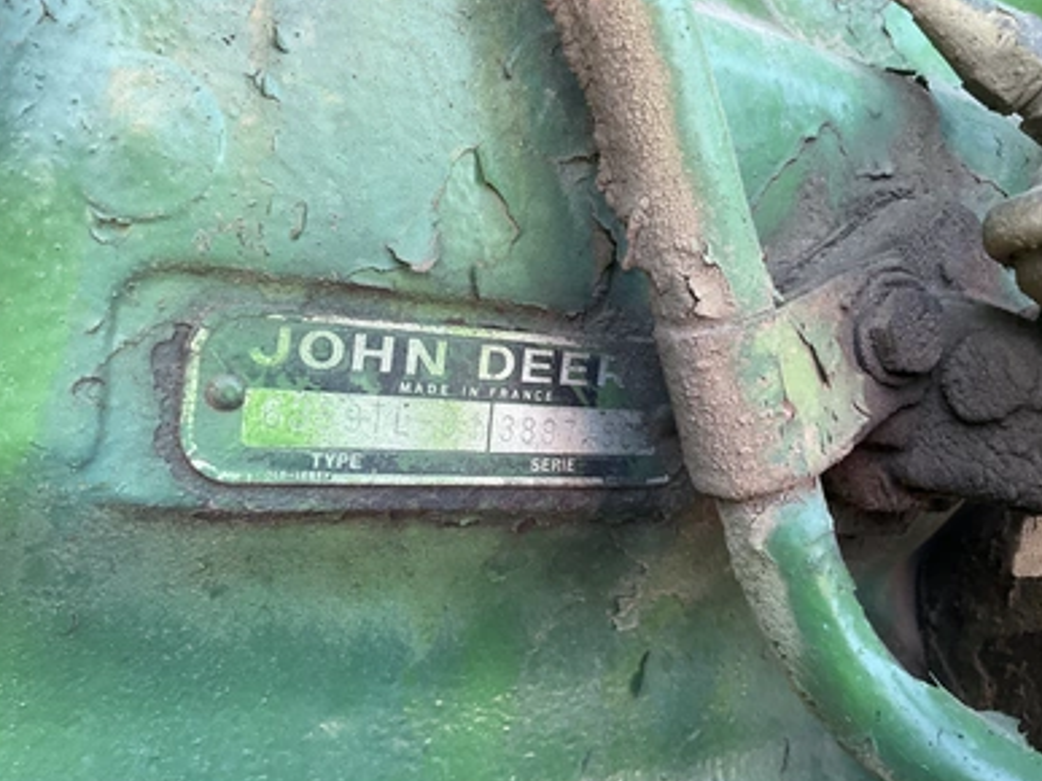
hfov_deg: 60.0
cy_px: 385
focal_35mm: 30
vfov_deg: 46.8
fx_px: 903
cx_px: 520
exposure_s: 1/112
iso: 64
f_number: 1.8
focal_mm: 3
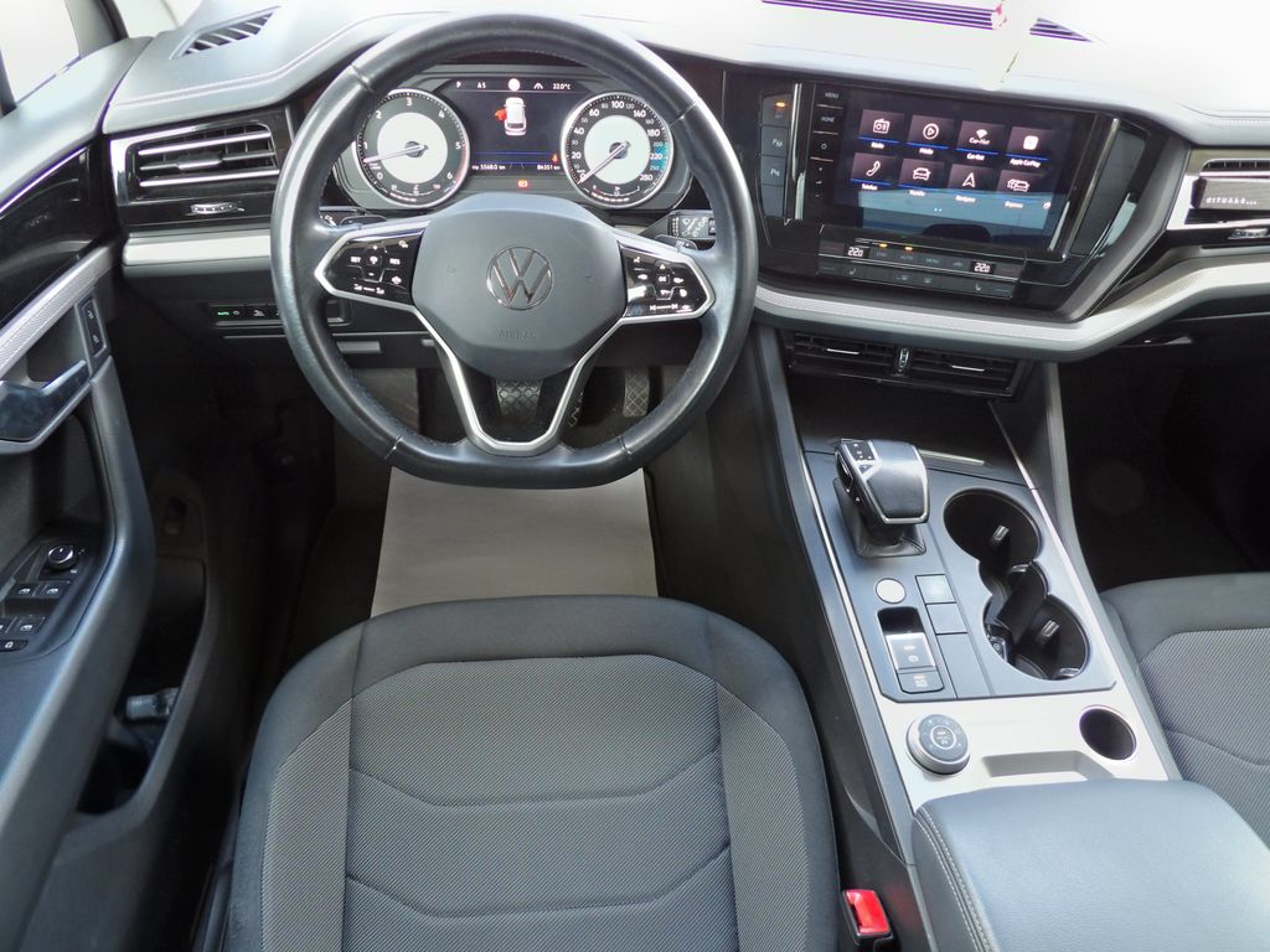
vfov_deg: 56.8
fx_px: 881
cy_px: 476
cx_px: 635
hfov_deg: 71.6
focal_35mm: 24
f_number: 3.2
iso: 200
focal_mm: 4.3
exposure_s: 1/9
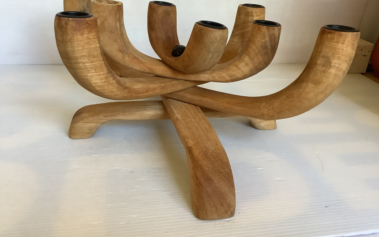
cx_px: 189
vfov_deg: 38.2
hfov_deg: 58.1
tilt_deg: -21.5
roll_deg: -2.8
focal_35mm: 33
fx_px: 341
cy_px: 96
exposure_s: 1/50
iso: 125
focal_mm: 3.3
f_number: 2.4
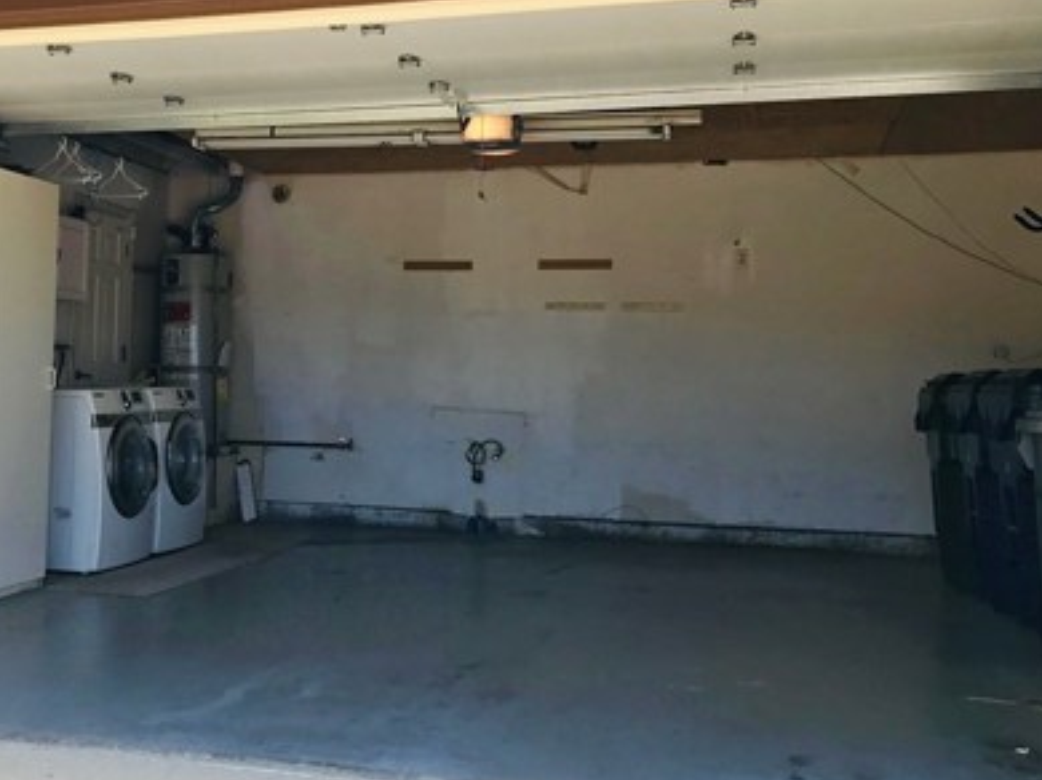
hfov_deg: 40.3
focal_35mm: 46
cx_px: 289
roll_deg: -1.1
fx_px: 1384
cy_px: 291
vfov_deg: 31.3
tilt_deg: +4.7
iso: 20
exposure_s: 1/742
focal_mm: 3.99
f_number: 1.8
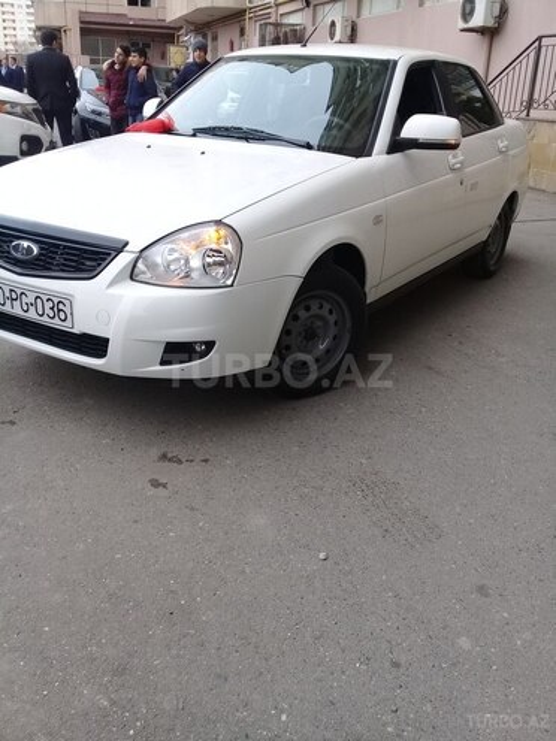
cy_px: 370
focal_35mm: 31
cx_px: 278
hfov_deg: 45.4
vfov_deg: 58.4
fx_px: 664
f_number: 2.2
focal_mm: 3.3
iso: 50
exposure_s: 1/173
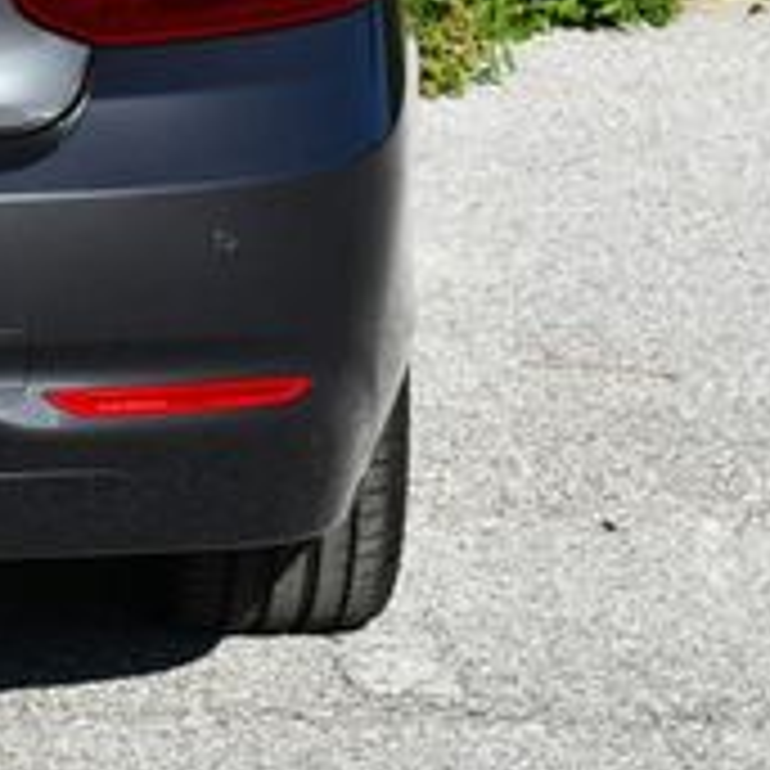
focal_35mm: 287
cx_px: -554
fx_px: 7223
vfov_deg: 6.1
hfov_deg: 6.0
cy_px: -90
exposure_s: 1/250
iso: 100
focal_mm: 45
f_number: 8
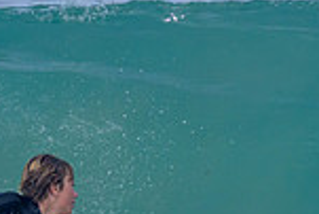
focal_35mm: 4124
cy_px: 232
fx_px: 36578
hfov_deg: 0.5
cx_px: 193
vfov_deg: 0.3
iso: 900
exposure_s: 1/2000
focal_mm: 800
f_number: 11
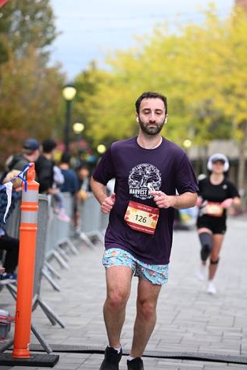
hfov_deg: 10.2
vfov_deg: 15.2
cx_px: 136
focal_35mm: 135
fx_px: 1388
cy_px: 157
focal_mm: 115
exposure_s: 1/2000
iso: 640
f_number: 2.8
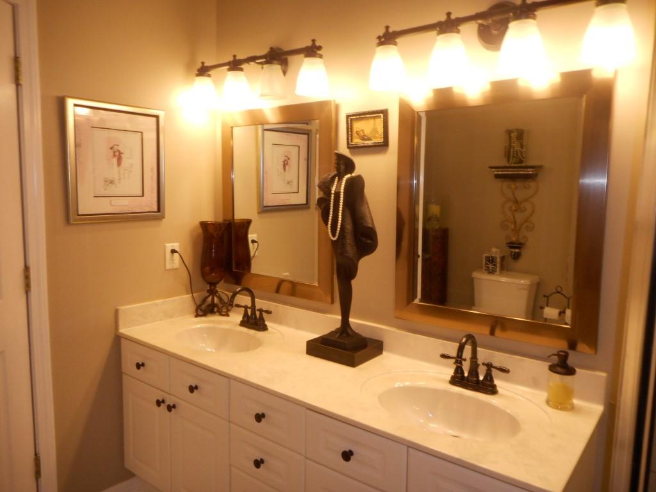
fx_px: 474
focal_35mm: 25
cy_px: 246
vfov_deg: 54.9
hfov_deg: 69.4
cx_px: 328
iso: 180
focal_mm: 4.5
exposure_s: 1/30
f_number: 3.7
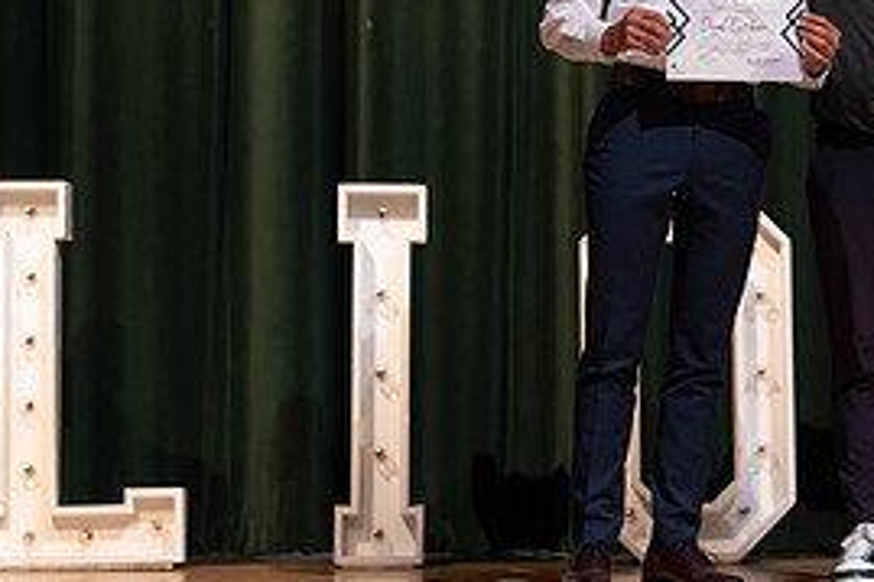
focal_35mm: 117
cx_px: 730
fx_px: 2839
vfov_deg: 11.7
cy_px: 173
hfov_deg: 17.3
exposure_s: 1/320
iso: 500
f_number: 1.2
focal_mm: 50
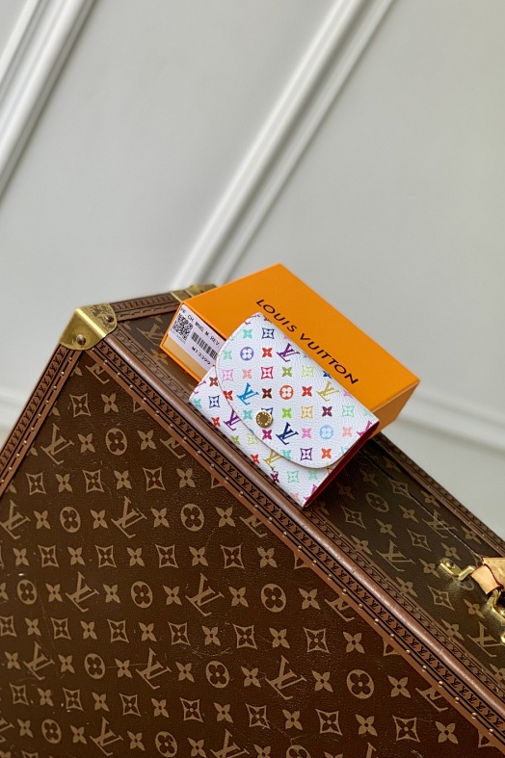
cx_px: 256
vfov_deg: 36.3
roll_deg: -32.6
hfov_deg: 24.6
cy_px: 377
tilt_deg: -25.2
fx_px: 1158
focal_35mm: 55
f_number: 2.4
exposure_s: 1/122
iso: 16
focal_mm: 6
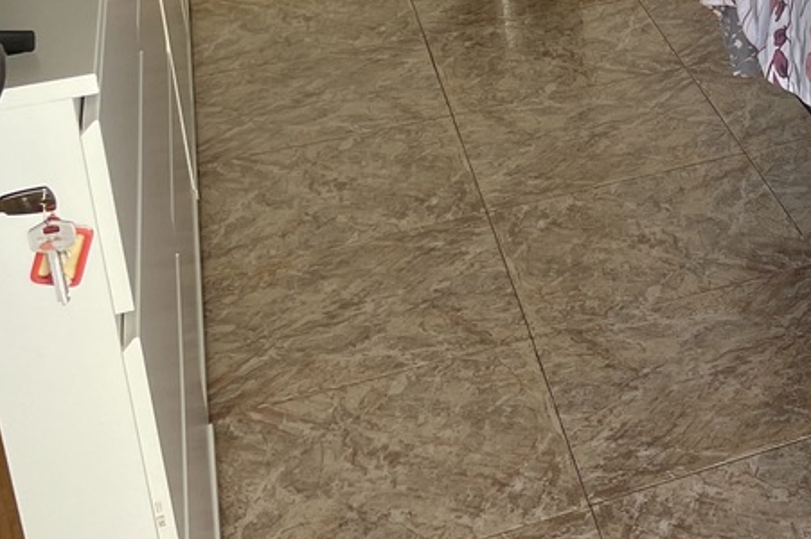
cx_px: 1111
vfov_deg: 16.5
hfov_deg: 22.6
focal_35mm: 78
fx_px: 1756
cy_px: -157
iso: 32
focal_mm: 4.2
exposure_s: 1/116
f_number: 1.6
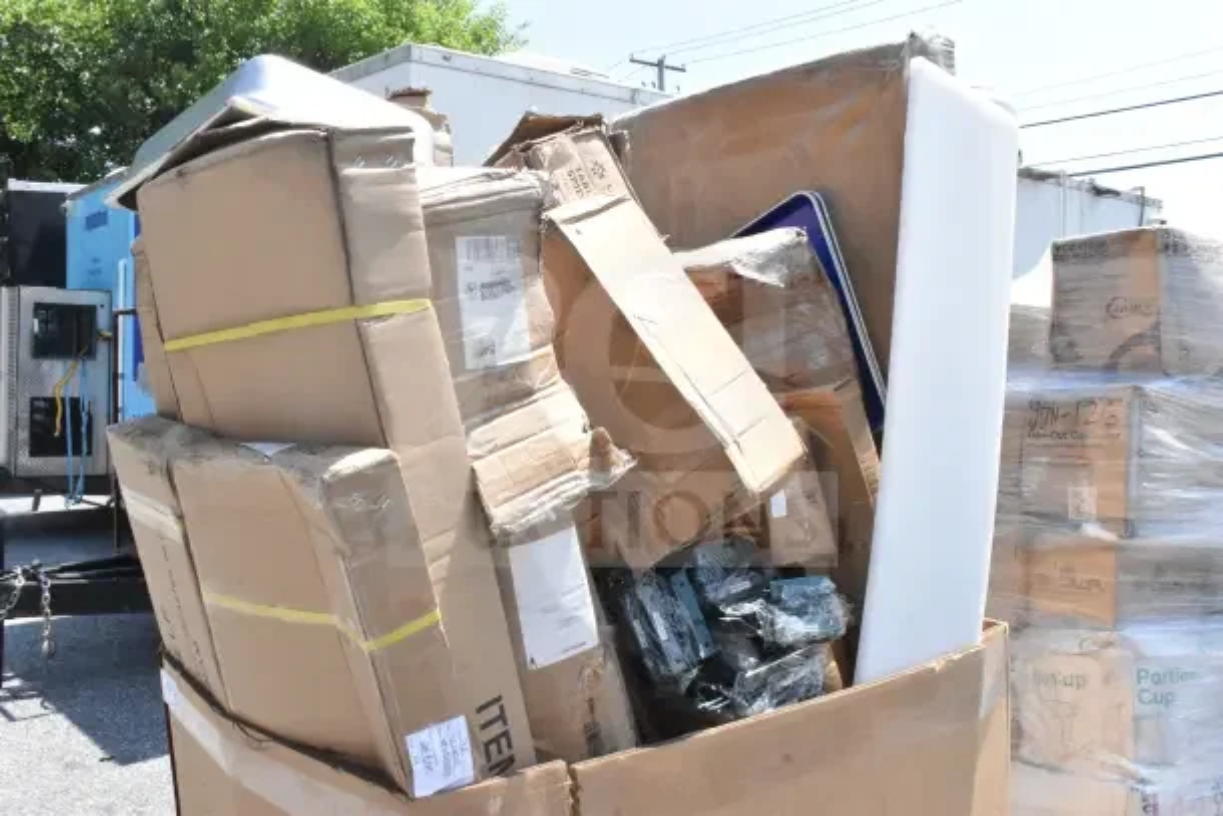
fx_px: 1121
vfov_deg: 40.0
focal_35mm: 33
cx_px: 612
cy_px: 408
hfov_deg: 57.2
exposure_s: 1/1600
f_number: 20
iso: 6400
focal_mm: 22
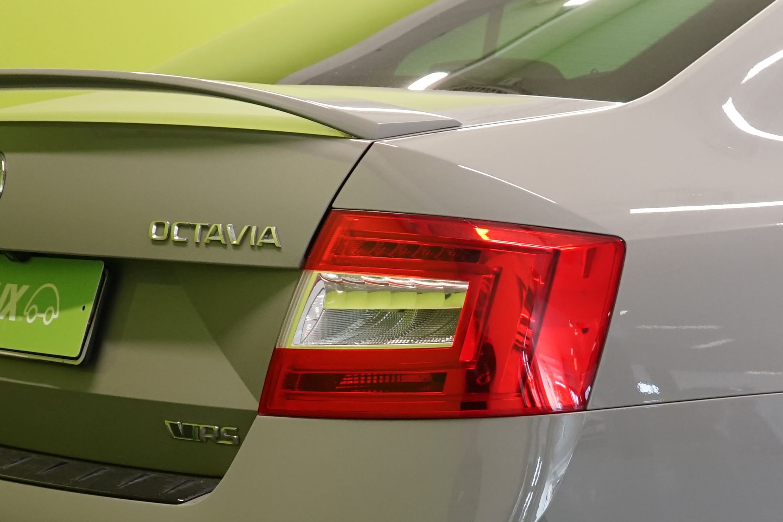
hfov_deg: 20.7
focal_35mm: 95
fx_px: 2066
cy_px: 366
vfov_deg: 14.4
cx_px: 793
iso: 1000
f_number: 4.5
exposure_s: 1/30
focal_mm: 34
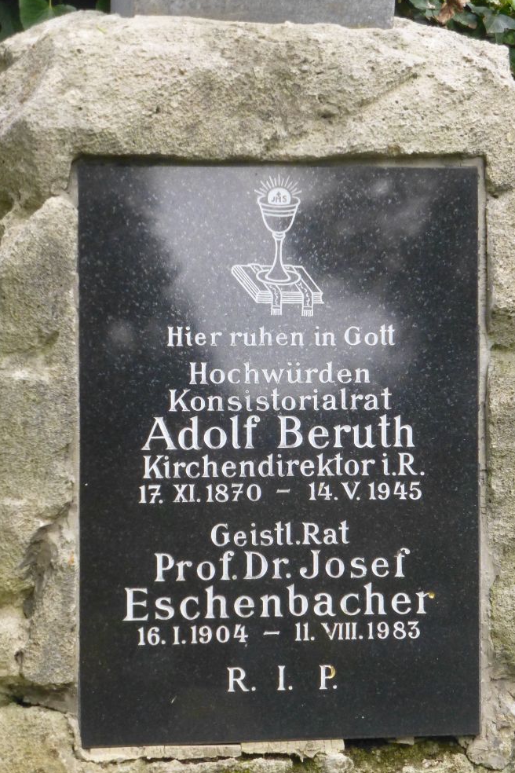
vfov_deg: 17.8
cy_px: 397
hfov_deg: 11.9
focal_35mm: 115
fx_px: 2468
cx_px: 275
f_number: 5.3
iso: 800
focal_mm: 18.2
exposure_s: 1/250
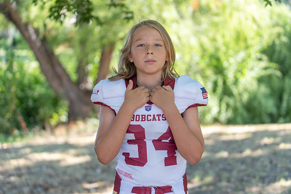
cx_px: 146
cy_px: 97
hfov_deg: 28.8
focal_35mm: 70
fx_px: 566
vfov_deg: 19.5
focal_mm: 70
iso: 200
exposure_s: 1/320
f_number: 2.8
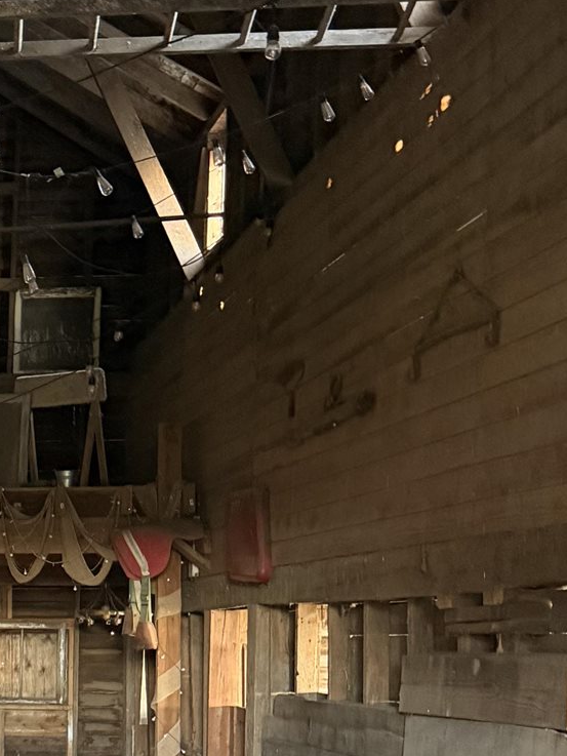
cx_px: -284
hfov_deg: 17.6
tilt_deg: -0.9
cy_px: 634
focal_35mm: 75
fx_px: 1637
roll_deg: +0.5
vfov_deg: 25.4
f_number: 1.78
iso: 1000
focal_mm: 6.76
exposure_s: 1/37
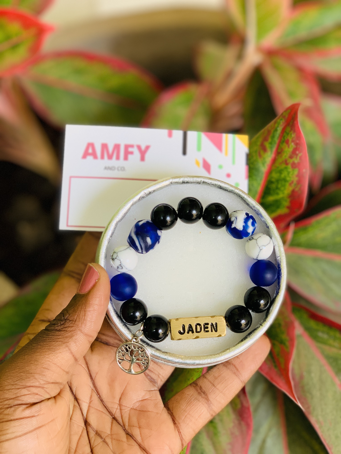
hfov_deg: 28.0
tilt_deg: -46.2
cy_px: 227
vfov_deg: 36.8
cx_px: 170
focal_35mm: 52
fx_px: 683
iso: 100
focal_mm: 6
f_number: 2.4
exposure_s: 1/122
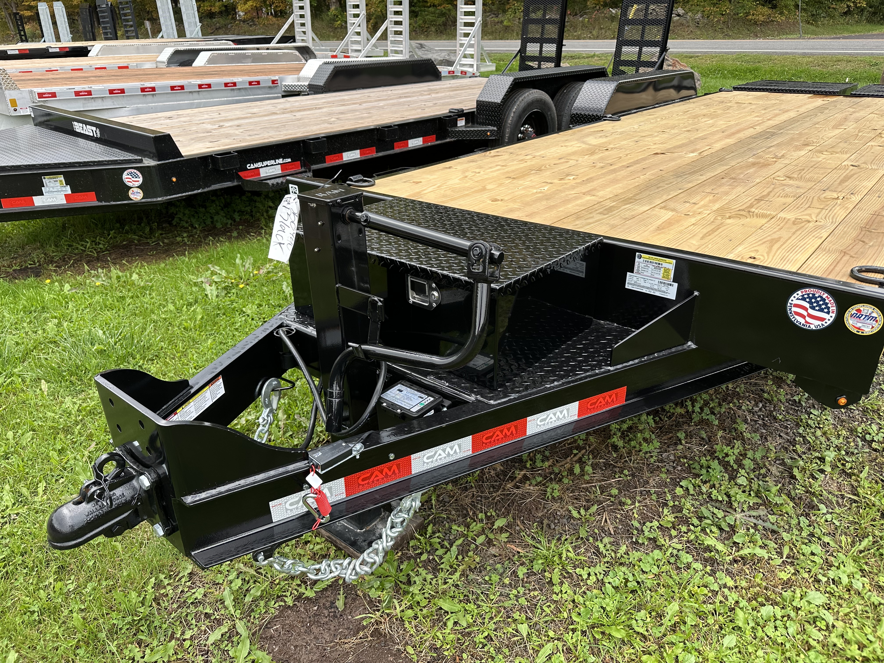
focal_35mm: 24
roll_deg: +0.5
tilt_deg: -26.4
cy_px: 332
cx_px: 442
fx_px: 613
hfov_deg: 71.6
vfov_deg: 56.8
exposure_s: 1/594
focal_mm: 6.86
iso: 80
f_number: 1.78
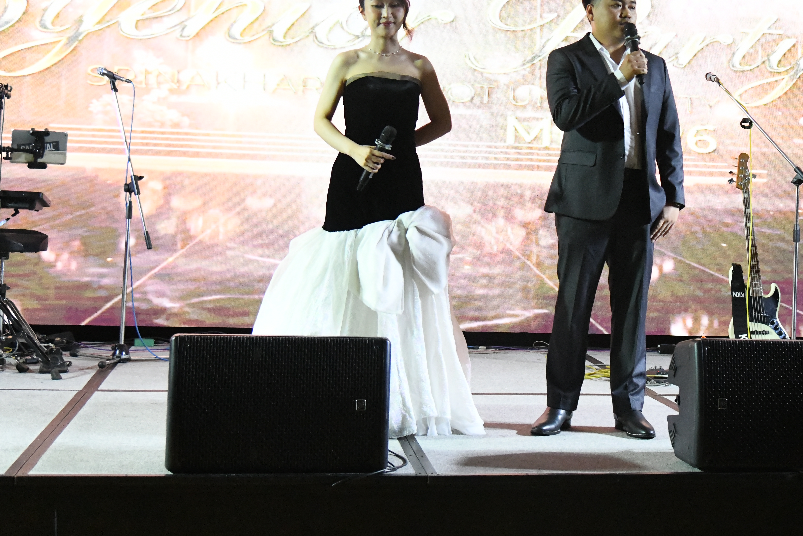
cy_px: 157
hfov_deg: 33.5
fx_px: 1316
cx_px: 566
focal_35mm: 59
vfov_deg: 22.8
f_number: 4
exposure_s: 1/400
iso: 12800
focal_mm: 38
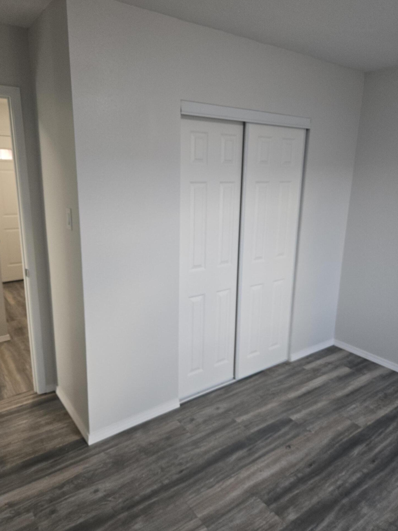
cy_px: 264
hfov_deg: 56.8
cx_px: 202
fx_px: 368
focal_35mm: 24
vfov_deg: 71.6
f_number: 1.8
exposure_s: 1/120
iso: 200
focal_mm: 5.4
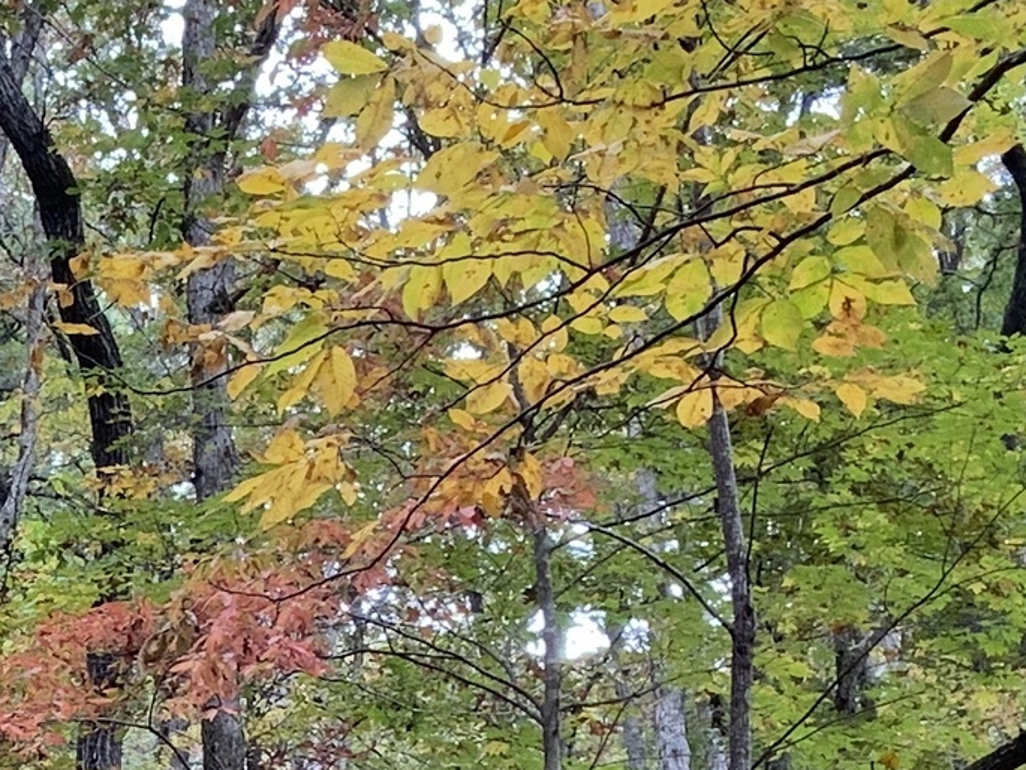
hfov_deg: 14.7
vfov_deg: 11.2
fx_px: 3854
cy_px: 909
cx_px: -186
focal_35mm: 130
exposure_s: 1/122
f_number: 1.8
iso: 64
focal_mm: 3
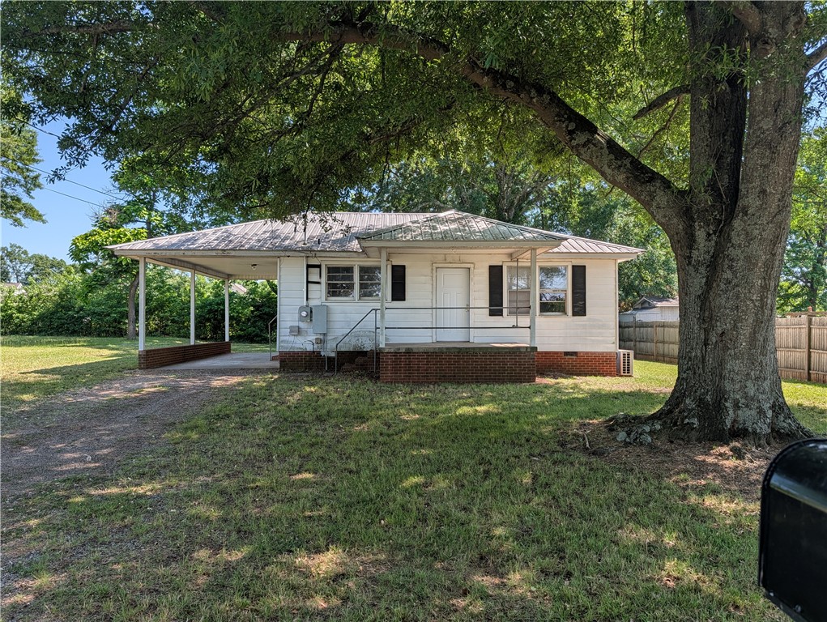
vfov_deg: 56.9
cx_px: 414
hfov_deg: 71.5
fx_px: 574
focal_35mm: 24
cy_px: 311
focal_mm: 6.9
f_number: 1.68
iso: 20
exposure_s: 1/526
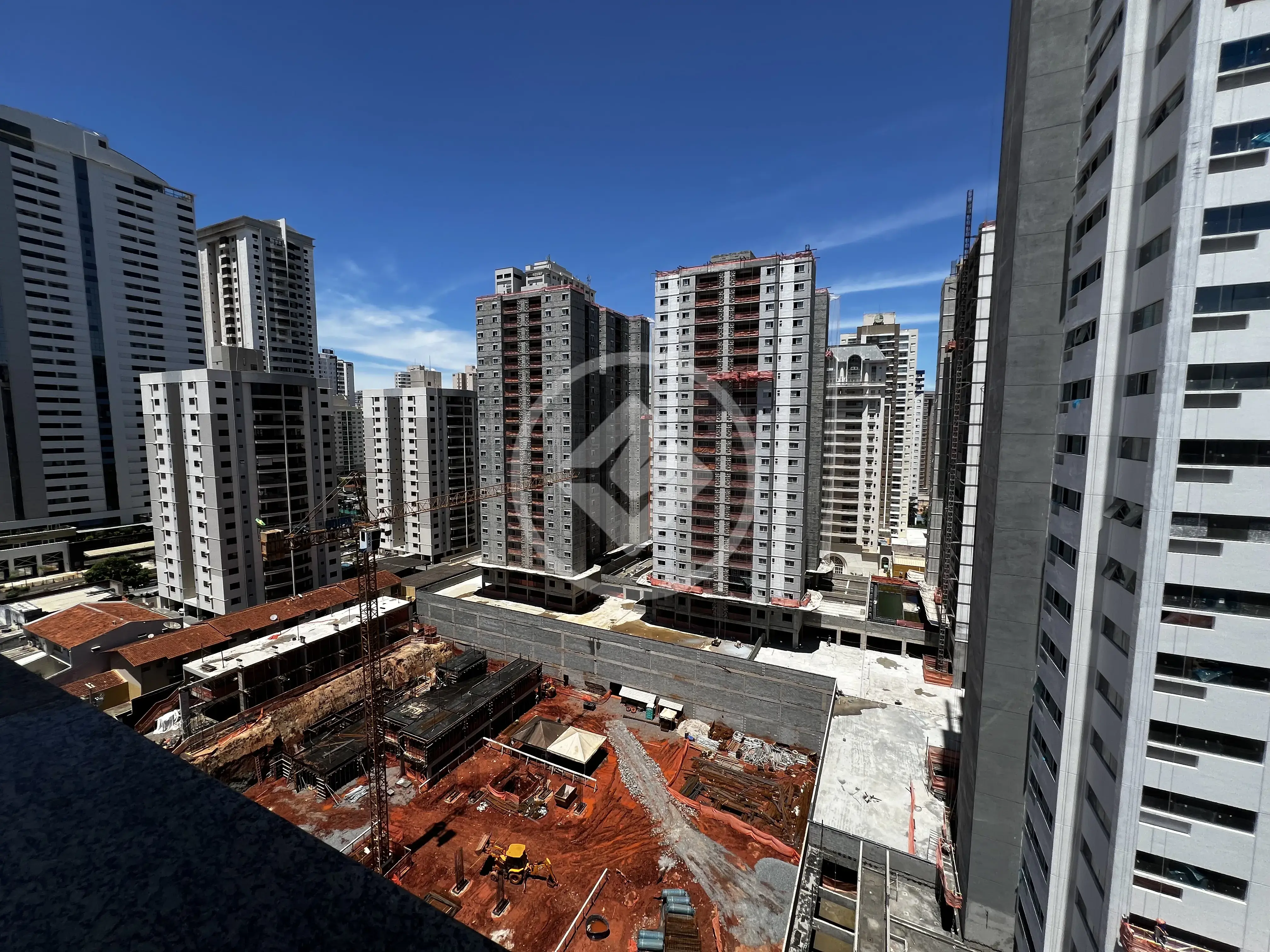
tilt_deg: -6.0
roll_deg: -0.3
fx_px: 477
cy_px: 476
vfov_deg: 89.9
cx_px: 635
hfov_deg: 106.2
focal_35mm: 13
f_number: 1.8
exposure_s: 1/1876
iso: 32
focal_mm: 1.57
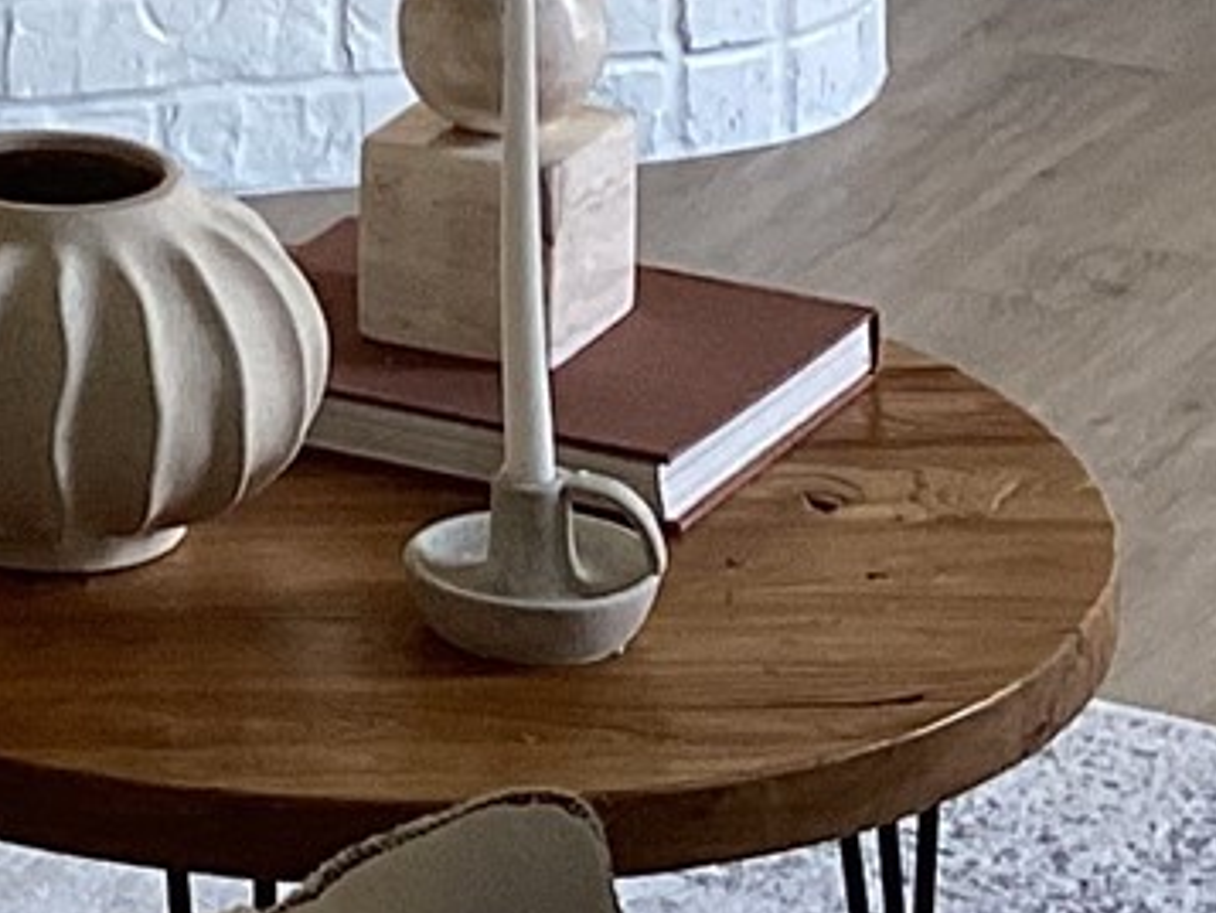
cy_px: -630
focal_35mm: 178
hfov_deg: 10.8
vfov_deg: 8.1
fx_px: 6255
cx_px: -467
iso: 50
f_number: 2.4
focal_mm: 3.3
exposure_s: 1/60
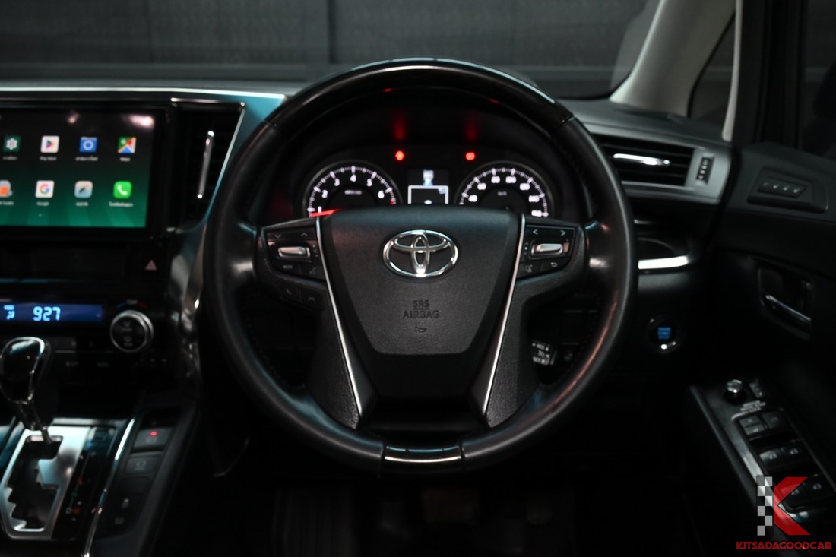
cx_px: 418
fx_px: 766
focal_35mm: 33
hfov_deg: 57.2
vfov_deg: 40.0
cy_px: 278
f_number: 5.6
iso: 800
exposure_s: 1/30
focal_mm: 22.5
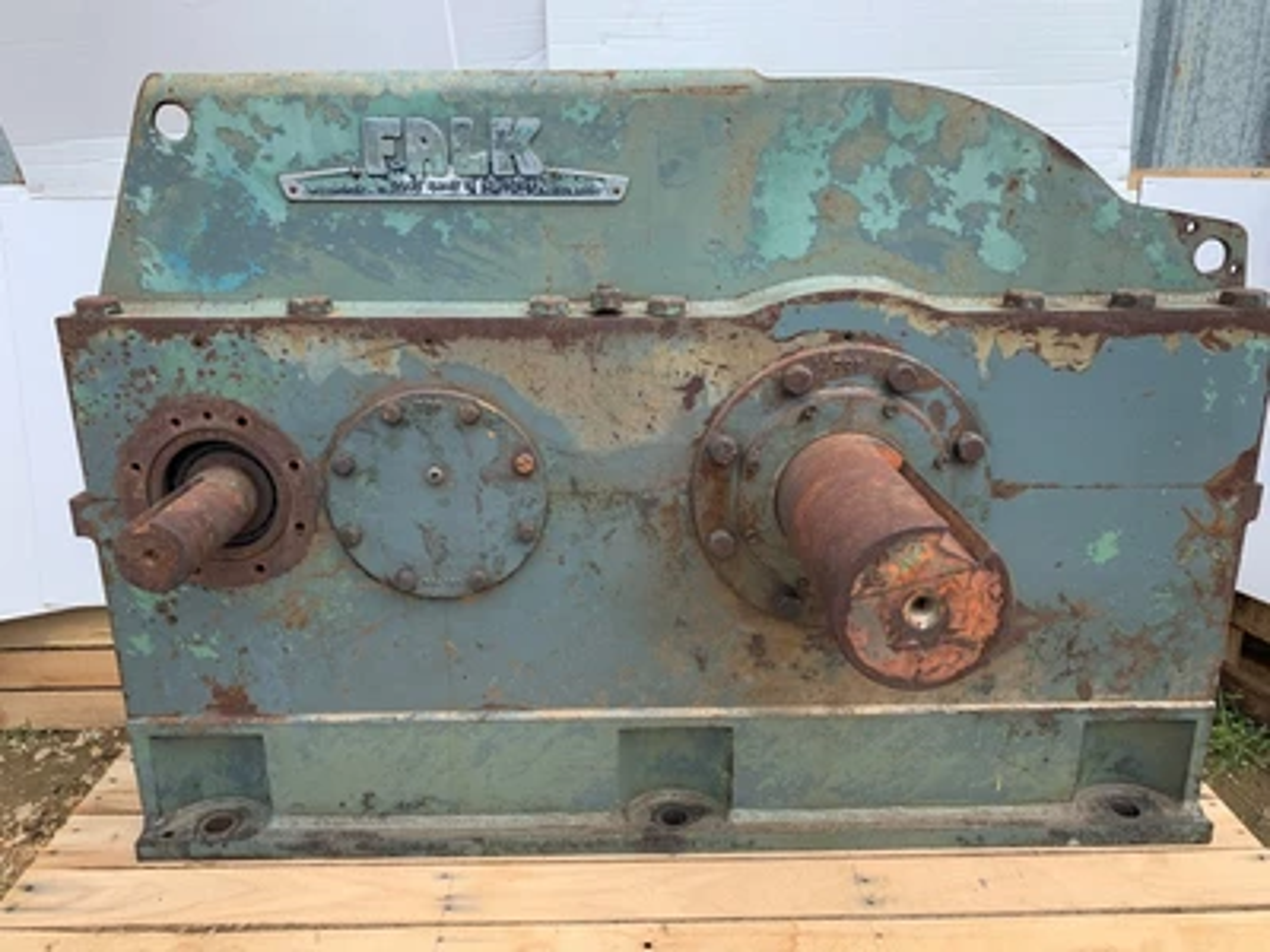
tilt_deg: -16.8
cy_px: 476
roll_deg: -1.1
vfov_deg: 53.1
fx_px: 954
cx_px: 635
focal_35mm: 26
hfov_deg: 67.3
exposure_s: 1/692
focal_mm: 4.25
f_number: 1.8
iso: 25
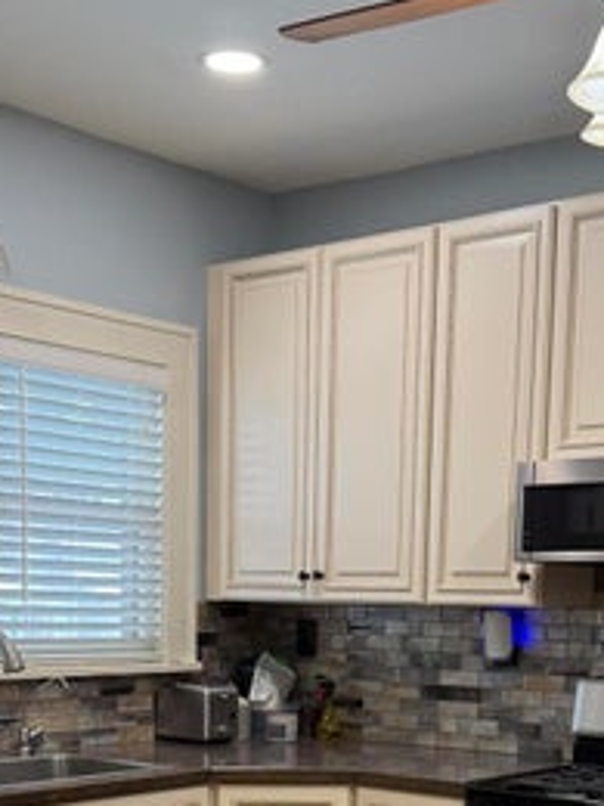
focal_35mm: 59
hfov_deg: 24.8
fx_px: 1373
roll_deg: -1.6
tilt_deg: -4.5
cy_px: 766
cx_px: 325
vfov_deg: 30.8
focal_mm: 6.76
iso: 200
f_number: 1.78
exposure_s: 1/120
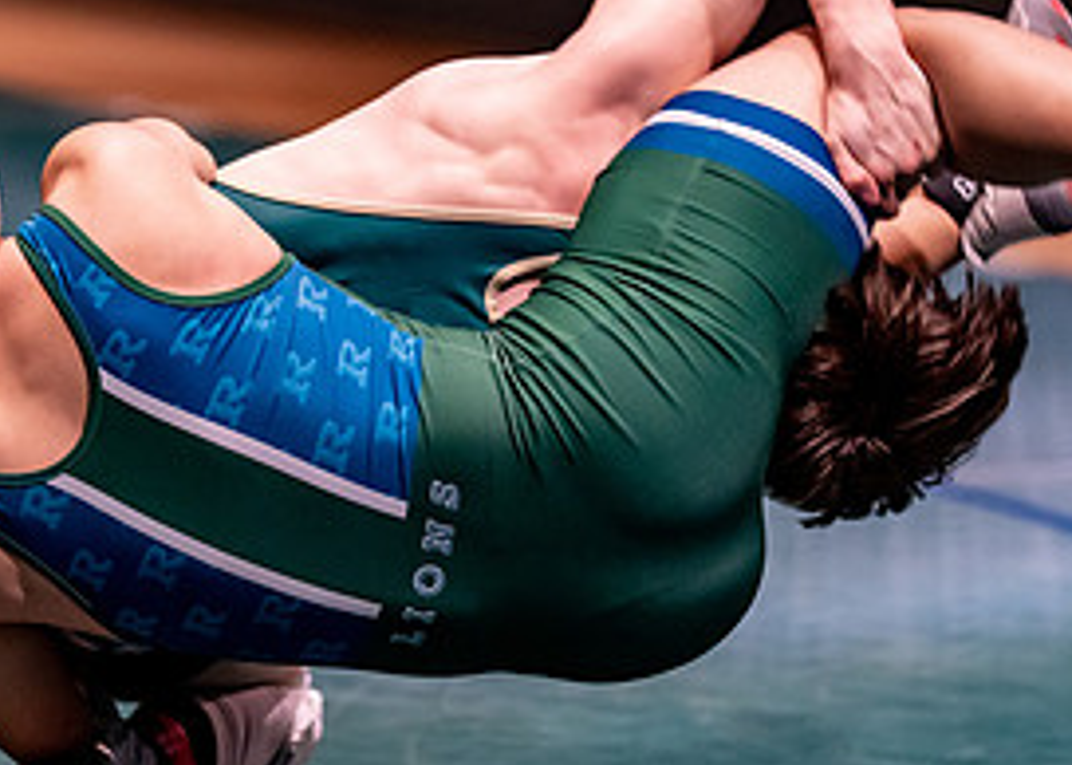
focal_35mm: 302
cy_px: 367
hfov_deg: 6.7
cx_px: 96
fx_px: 9190
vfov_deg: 4.8
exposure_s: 1/640
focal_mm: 135
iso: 2000
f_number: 1.8
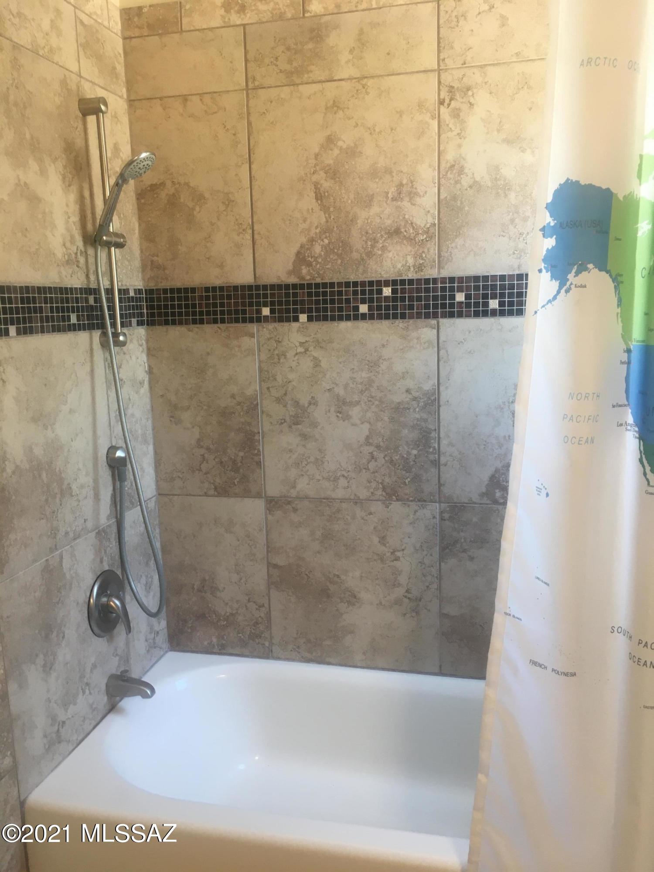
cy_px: 436
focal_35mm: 29
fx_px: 731
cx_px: 327
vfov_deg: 61.7
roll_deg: +2.6
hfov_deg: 48.2
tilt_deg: -11.3
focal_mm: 4.15
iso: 50
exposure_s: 1/30
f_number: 2.2
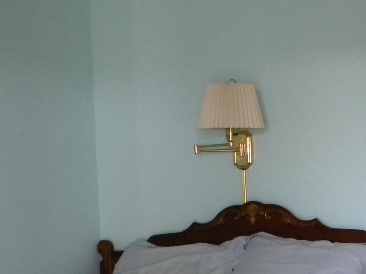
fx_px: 793
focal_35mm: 75
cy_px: 311
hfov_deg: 24.9
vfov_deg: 18.8
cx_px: 352
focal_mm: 5
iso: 400
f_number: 3.5
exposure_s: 1/40.4
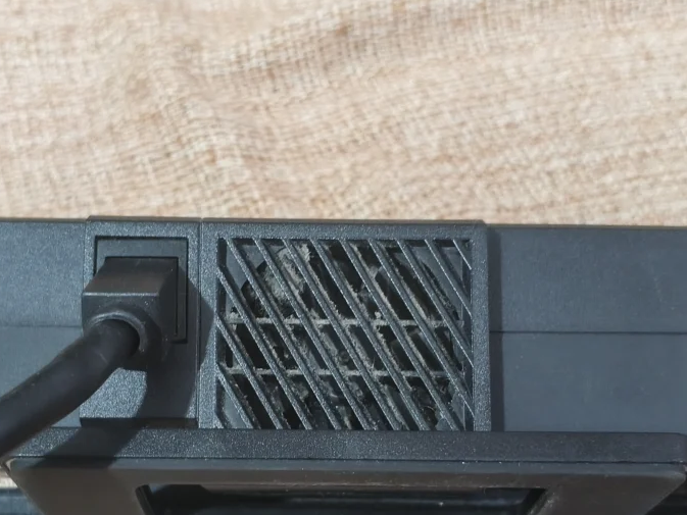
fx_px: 814
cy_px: 400
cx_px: 303
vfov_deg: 34.2
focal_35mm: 41
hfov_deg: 45.7
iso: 1646
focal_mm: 4.11
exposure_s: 1/30
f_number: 1.6
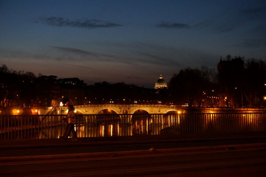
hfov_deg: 31.2
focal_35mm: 64
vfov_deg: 21.0
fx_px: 476
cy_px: 88
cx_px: 133
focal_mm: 43
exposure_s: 1/30
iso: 3200
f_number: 5.6
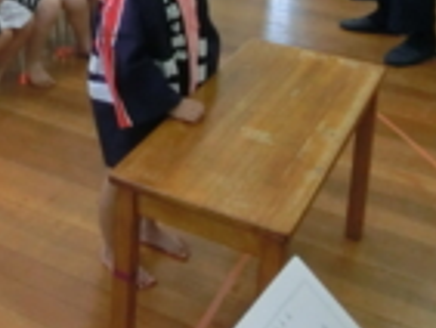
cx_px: 19
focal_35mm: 68
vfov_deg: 19.5
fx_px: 857
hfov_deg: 27.2
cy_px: -127
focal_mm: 4.24
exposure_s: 1/125
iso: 400
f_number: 3
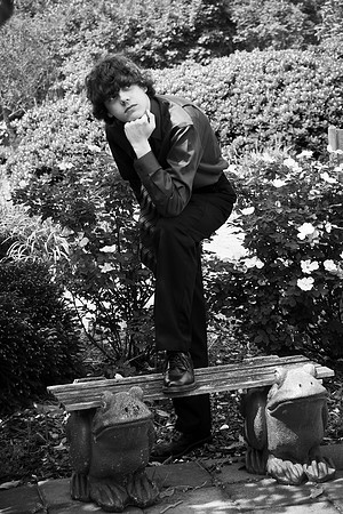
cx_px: 172
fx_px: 1115
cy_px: 257
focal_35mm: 78
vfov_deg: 26.0
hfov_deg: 17.5
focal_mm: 52
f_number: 4.8
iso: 200
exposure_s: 1/250
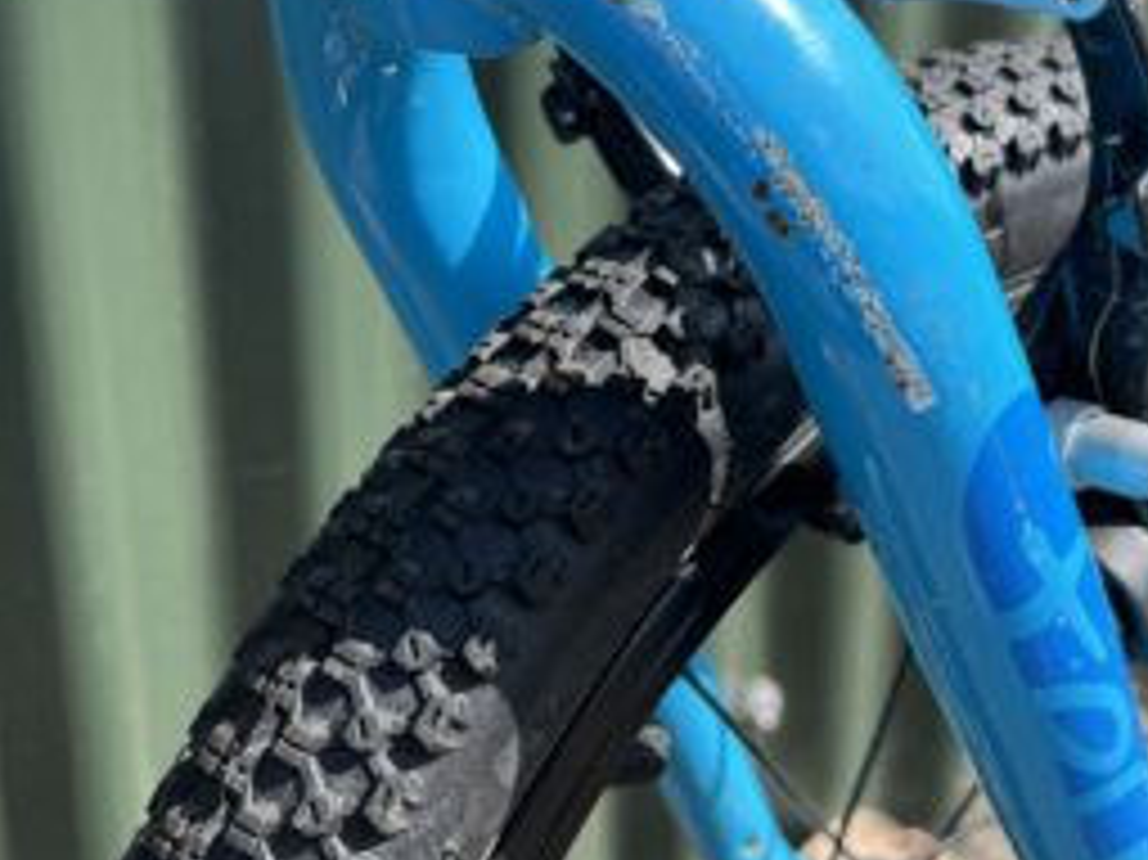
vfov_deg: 29.5
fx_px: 1624
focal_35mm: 49
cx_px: 644
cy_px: 311
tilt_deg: -18.7
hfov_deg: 38.9
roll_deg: +0.2
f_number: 1.6
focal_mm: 5.1
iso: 50
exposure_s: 1/975
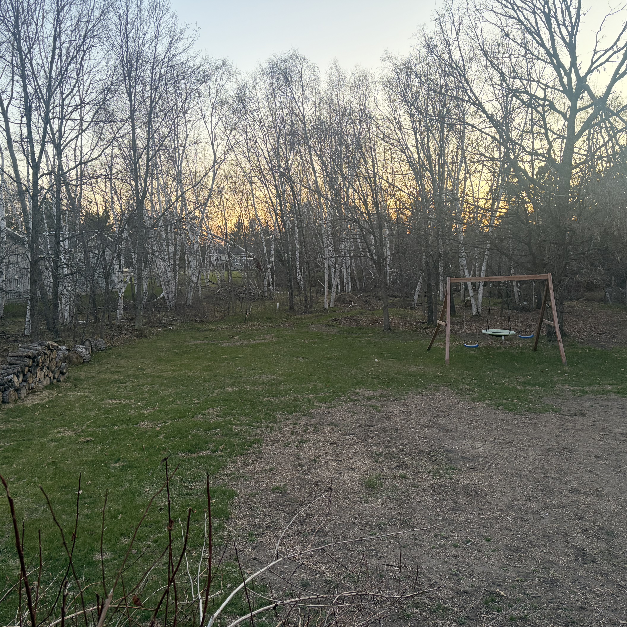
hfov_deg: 52.4
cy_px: 315
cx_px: 277
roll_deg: +1.8
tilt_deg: -4.9
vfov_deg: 52.5
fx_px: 635
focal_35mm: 31
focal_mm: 5.96
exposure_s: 1/60
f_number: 1.6
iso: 160
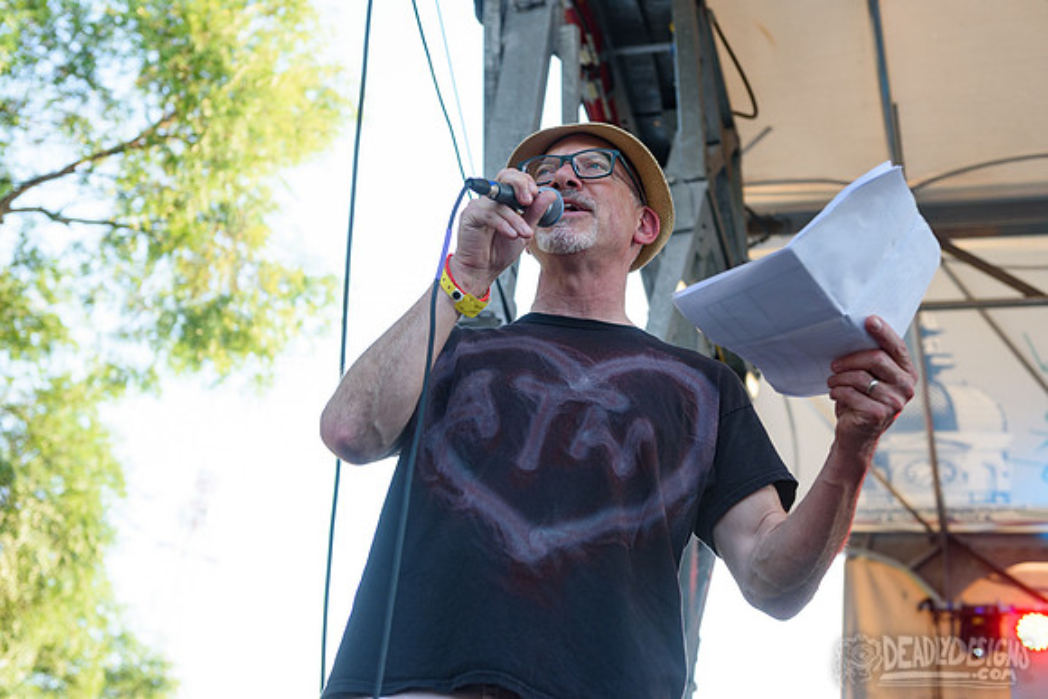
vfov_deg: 25.9
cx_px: 480
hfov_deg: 38.1
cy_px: 294
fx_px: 1518
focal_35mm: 52
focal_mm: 45
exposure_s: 1/320
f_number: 4.5
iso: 400
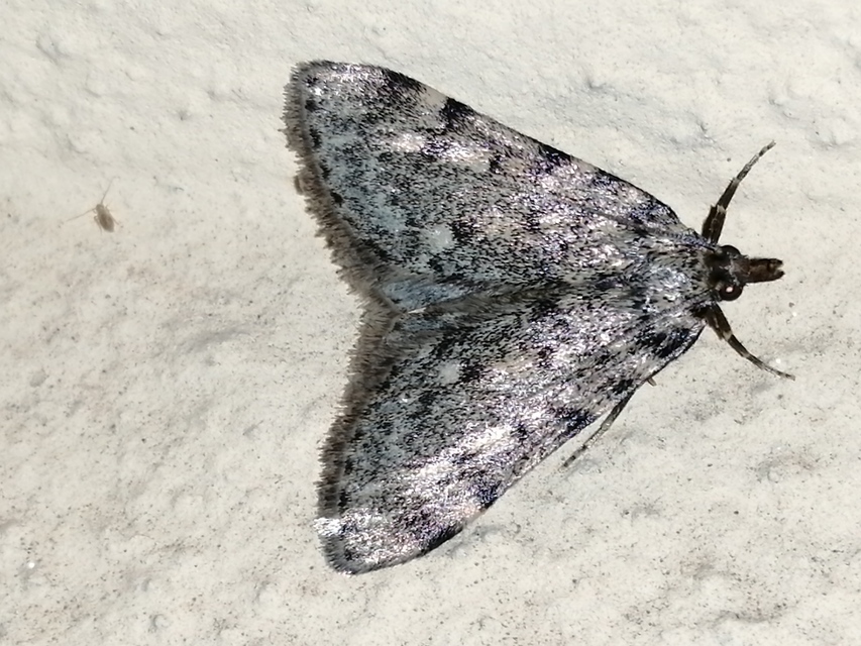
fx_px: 2314
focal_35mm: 93
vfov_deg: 15.9
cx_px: 430
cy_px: 323
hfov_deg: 21.1
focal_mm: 3.46
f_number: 1.8
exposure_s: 1/60
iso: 64
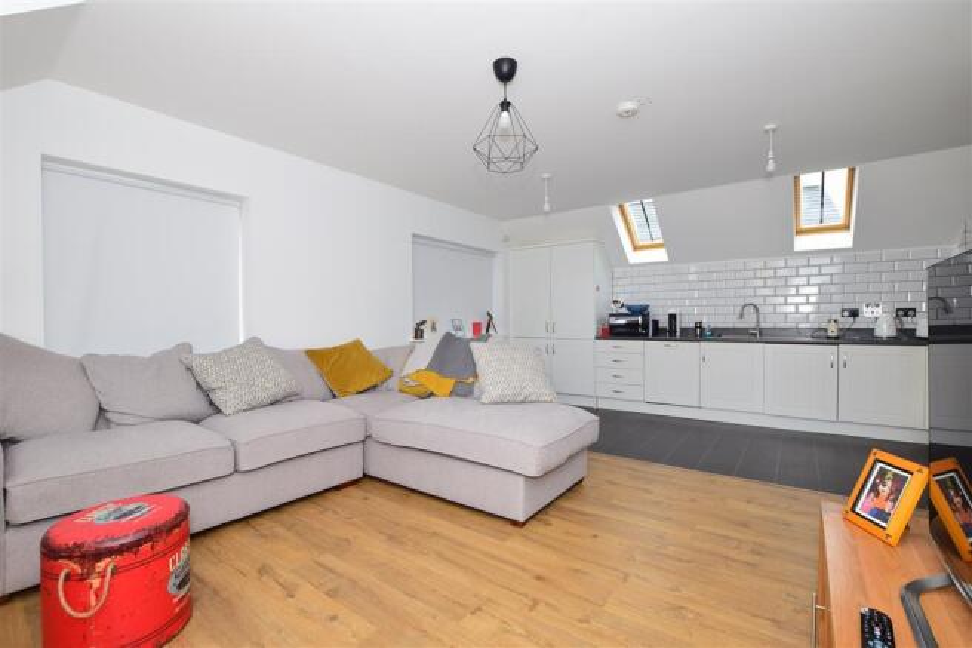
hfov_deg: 100.4
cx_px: 486
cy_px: 324
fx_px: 405
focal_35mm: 15
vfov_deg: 77.3
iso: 400
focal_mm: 10
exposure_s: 1/20
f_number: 7.1
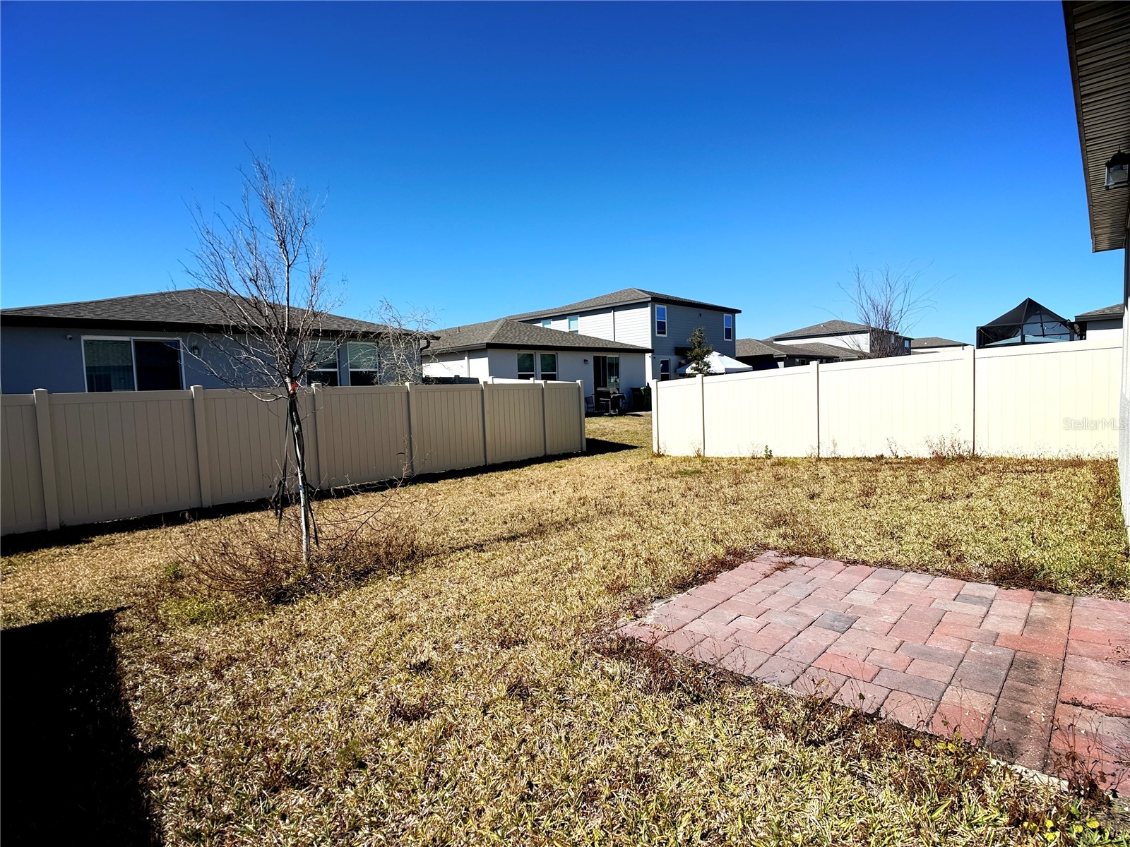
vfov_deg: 56.8
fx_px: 783
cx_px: 565
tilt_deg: -3.6
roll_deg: +2.6
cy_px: 424
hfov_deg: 71.6
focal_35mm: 24
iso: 80
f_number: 1.78
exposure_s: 1/6711
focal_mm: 6.76
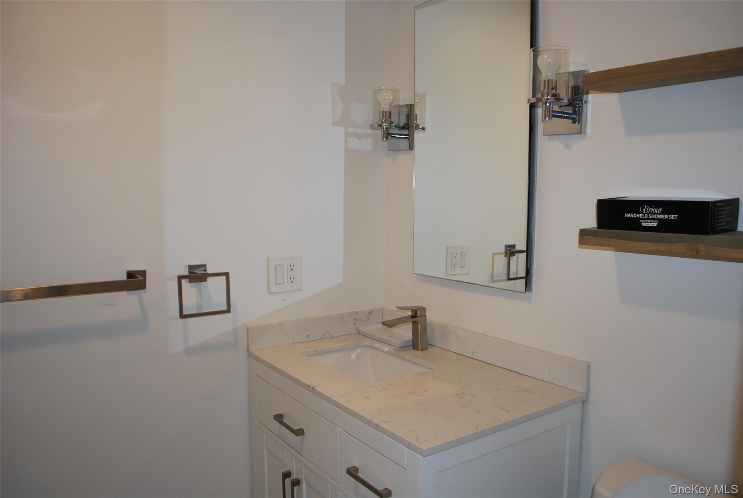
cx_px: 372
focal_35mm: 27
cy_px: 249
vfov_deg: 48.1
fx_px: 558
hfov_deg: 67.3
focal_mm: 18
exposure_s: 1/60
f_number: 3.5
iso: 200
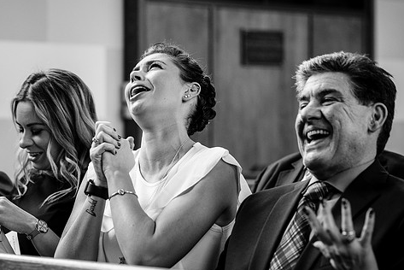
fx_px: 1370
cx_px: 162
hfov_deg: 16.8
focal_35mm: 122
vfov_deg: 11.3
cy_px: 133
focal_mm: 98
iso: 2000
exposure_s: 1/100
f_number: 4
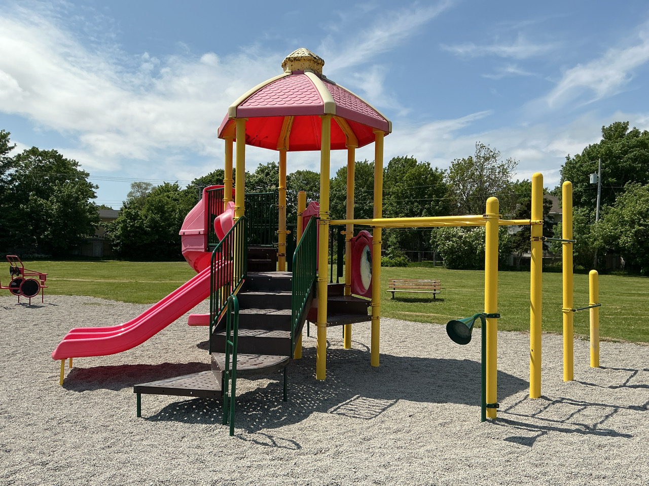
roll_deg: -0.4
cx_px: 324
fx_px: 544
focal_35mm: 29
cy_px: 243
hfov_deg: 61.7
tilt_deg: +1.4
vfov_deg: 48.2
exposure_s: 1/2538
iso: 25
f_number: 1.8
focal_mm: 3
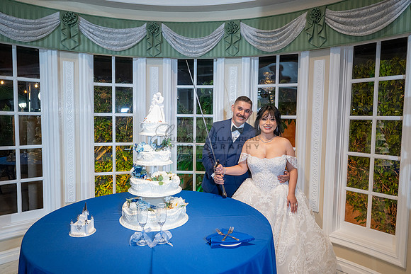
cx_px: 206
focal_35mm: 26
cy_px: 137
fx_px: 293
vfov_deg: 50.2
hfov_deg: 70.1
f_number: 3.5
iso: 640
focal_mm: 25
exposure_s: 1/160
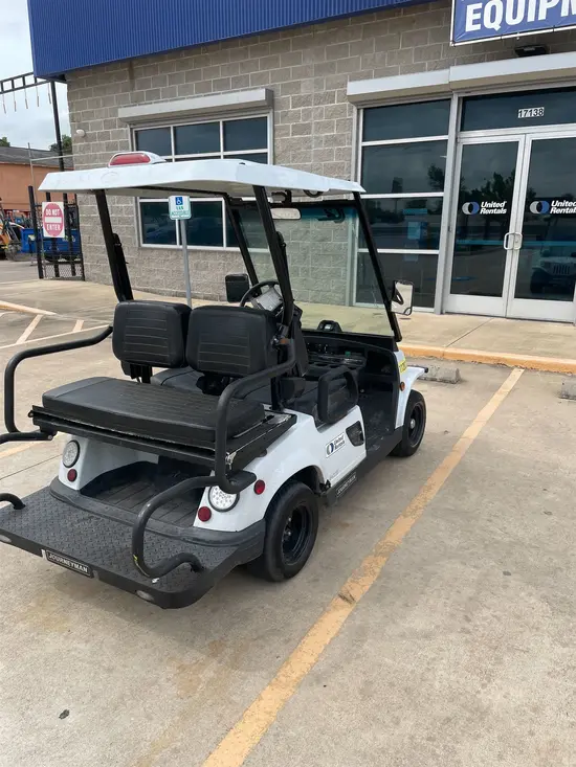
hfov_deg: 53.1
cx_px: 288
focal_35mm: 26
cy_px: 384
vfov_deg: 67.3
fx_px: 577
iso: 50
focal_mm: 4.2
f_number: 1.6
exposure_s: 1/2132
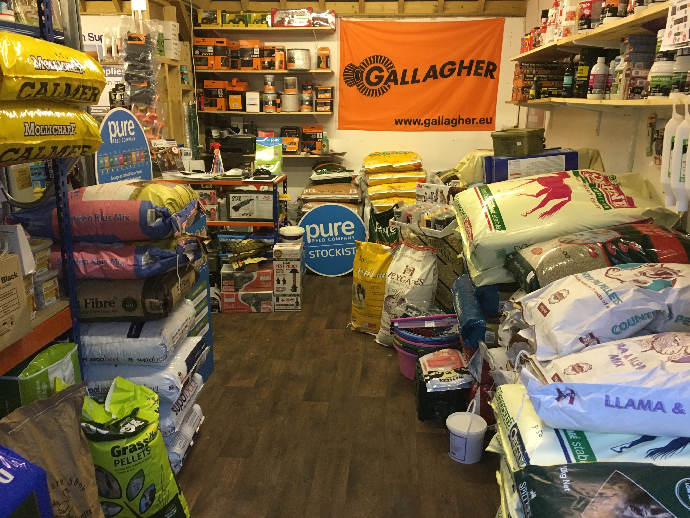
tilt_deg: -14.5
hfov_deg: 61.7
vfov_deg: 48.2
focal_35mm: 29
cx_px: 345
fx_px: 578
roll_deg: -1.9
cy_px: 259
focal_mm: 4.15
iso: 200
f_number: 2.2
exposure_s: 1/33
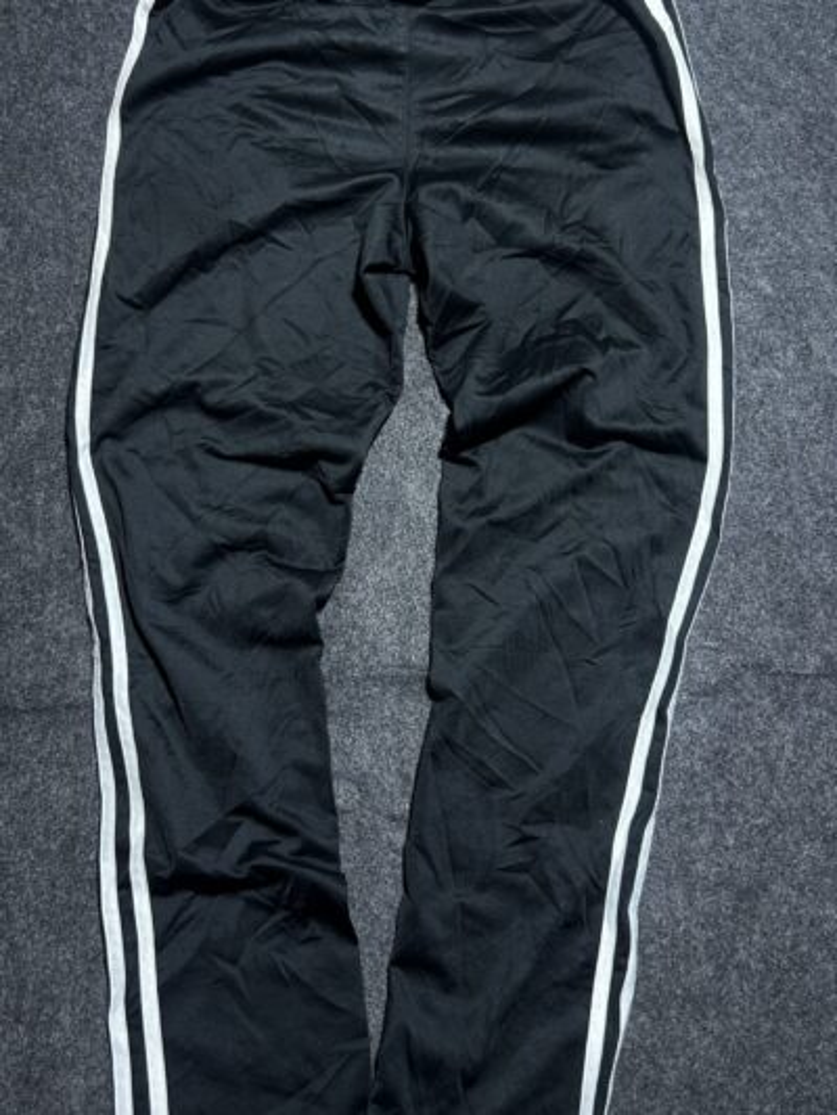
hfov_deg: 53.1
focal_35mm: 26
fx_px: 838
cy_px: 558
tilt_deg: -52.3
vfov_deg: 67.3
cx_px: 418
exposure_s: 1/50
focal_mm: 5.7
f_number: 1.5
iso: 80
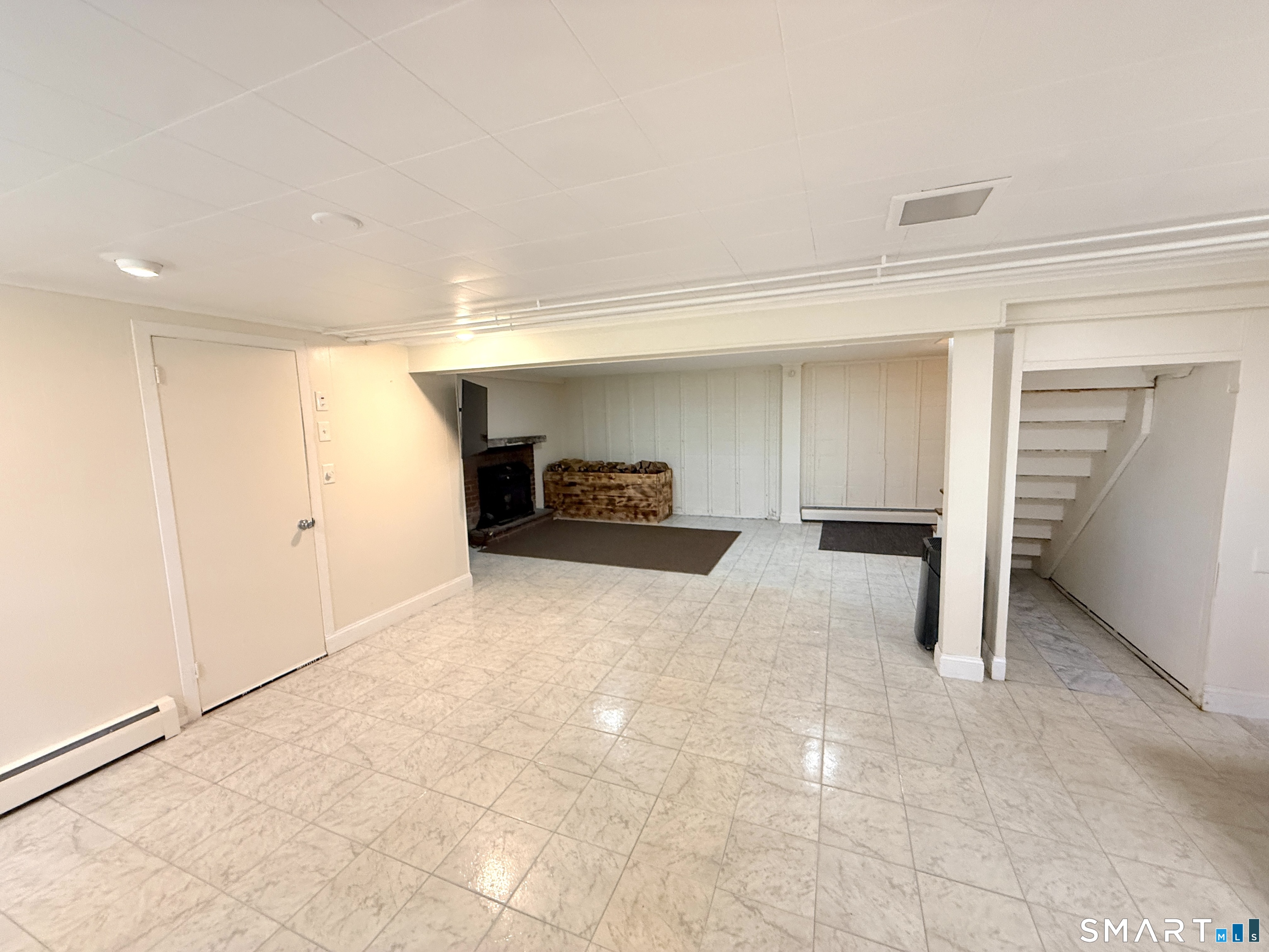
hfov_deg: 102.1
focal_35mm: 14
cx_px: 634
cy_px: 476
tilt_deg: -6.6
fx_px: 513
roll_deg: +1.5
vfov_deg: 85.7
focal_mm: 2.22
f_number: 2.2
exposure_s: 1/60
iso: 400
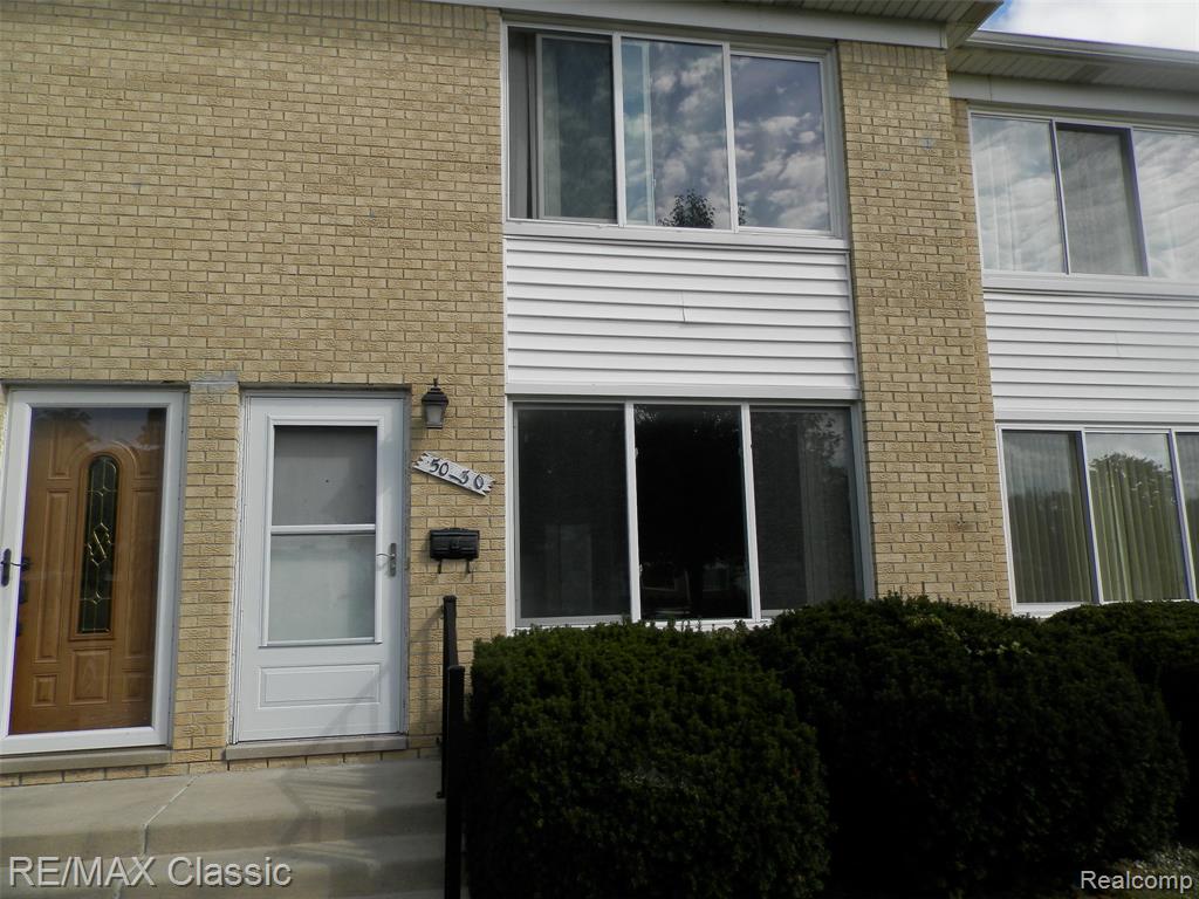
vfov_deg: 54.9
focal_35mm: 25
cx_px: 600
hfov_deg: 69.4
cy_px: 450
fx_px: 866
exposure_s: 1/1250
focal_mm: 4.5
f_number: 3.1
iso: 80
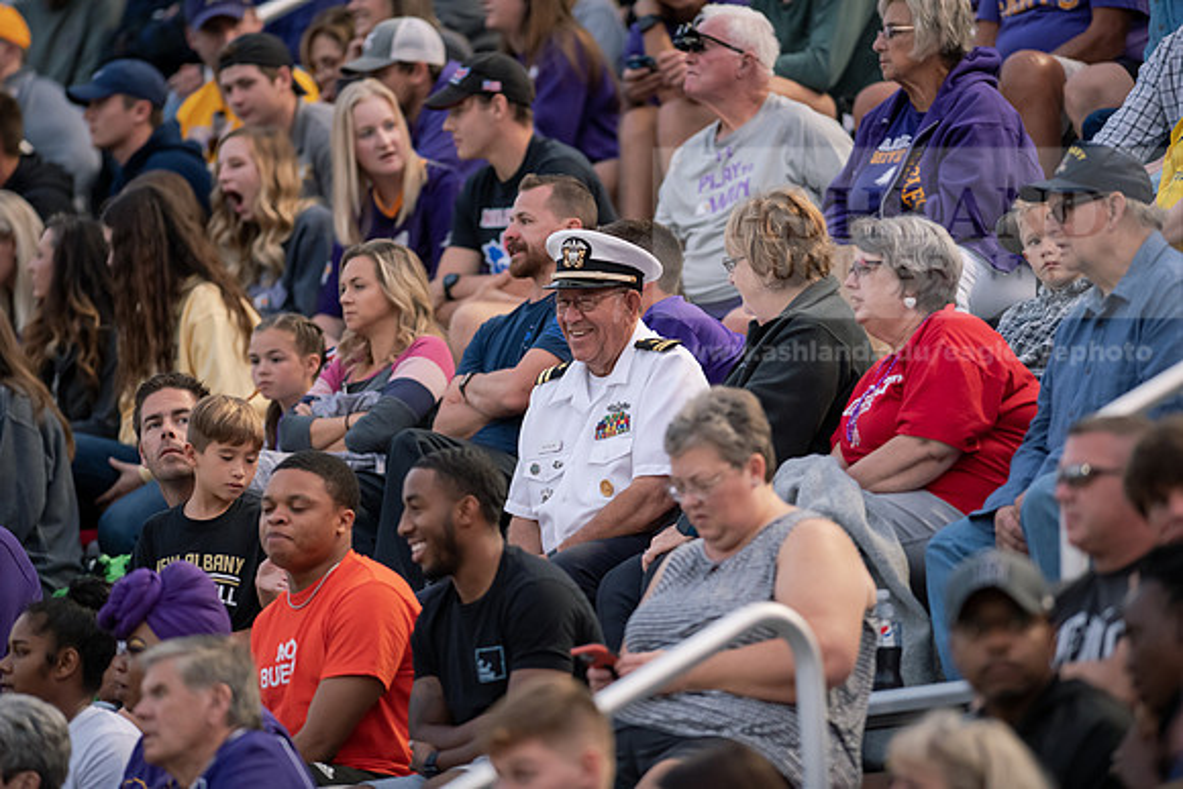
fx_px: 9860
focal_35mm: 300
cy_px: 394
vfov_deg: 4.6
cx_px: 592
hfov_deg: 6.9
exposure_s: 1/800
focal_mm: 300
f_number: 2.8
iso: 2500
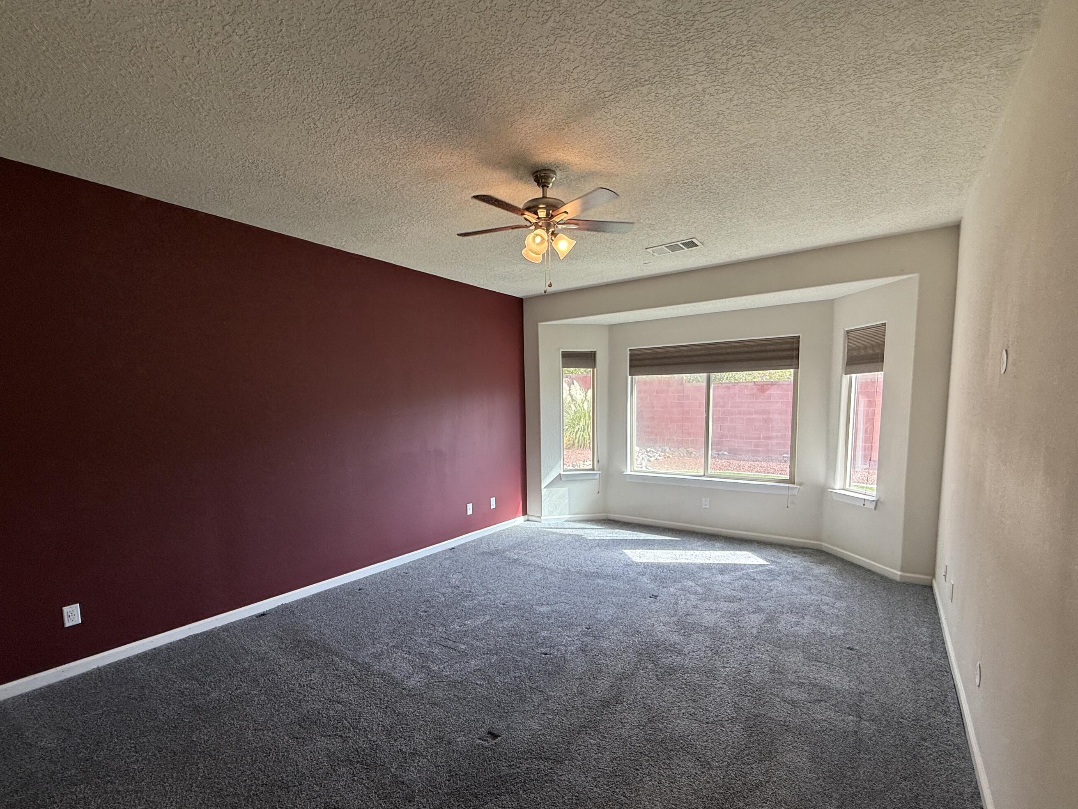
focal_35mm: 16
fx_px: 498
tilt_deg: -4.8
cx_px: 529
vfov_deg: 77.8
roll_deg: +1.0
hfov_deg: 94.5
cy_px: 450
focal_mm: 2.22
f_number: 2.2
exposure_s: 1/128
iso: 64
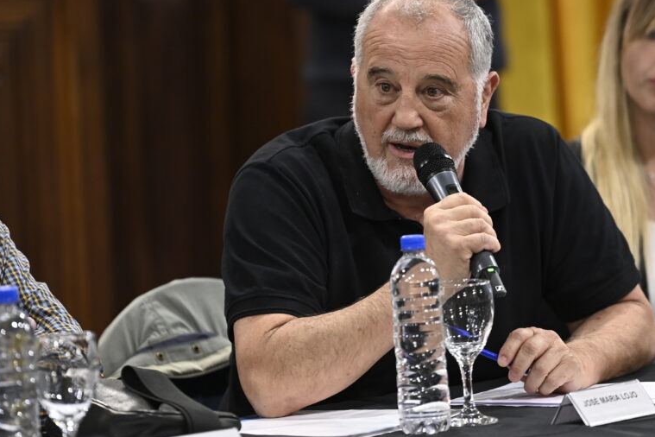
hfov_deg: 7.6
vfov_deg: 5.1
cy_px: 153
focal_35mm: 270
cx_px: 409
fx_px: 4912
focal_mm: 200
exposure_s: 1/200
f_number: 3.2
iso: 2000
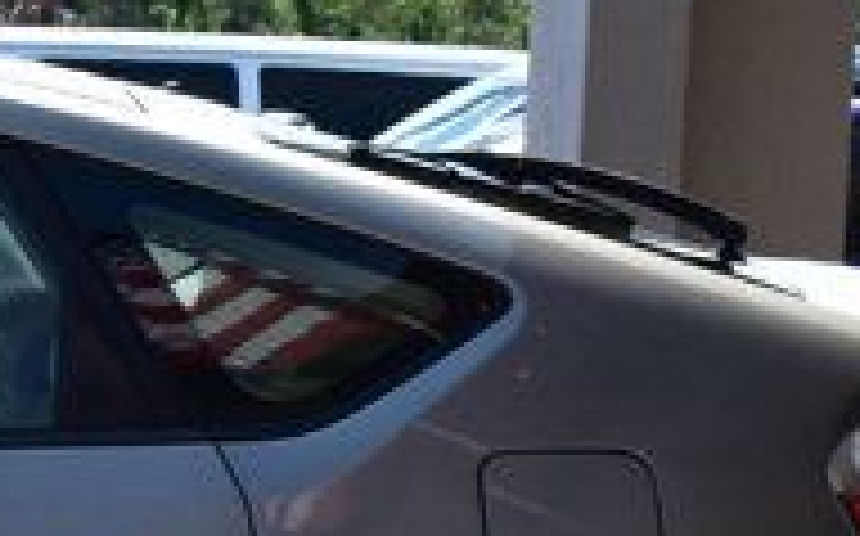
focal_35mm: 238
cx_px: -892
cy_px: 685
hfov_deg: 8.4
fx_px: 5567
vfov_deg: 5.5
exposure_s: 1/500
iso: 400
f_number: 11
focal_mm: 29
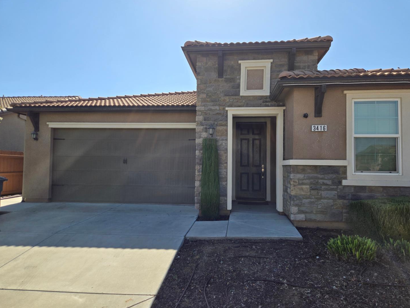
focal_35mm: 24
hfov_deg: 71.6
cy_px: 154
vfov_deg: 56.8
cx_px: 206
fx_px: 284
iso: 25
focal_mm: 5.4
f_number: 1.8
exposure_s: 1/1546
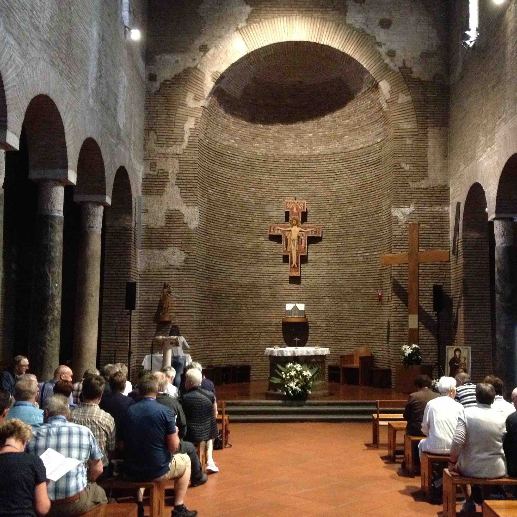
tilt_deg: +6.0
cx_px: 319
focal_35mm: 42
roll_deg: -1.1
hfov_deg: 39.8
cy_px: 261
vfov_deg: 40.0
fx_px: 710
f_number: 2.4
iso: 800
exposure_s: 1/15
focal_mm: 4.28
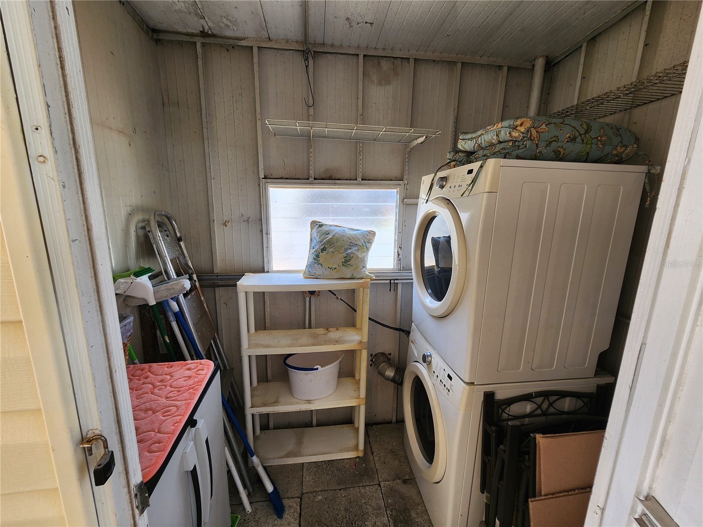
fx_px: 264
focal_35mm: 13
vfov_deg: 89.9
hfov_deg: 106.2
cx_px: 352
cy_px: 264
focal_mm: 2.2
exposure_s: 1/60
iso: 50
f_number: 2.2
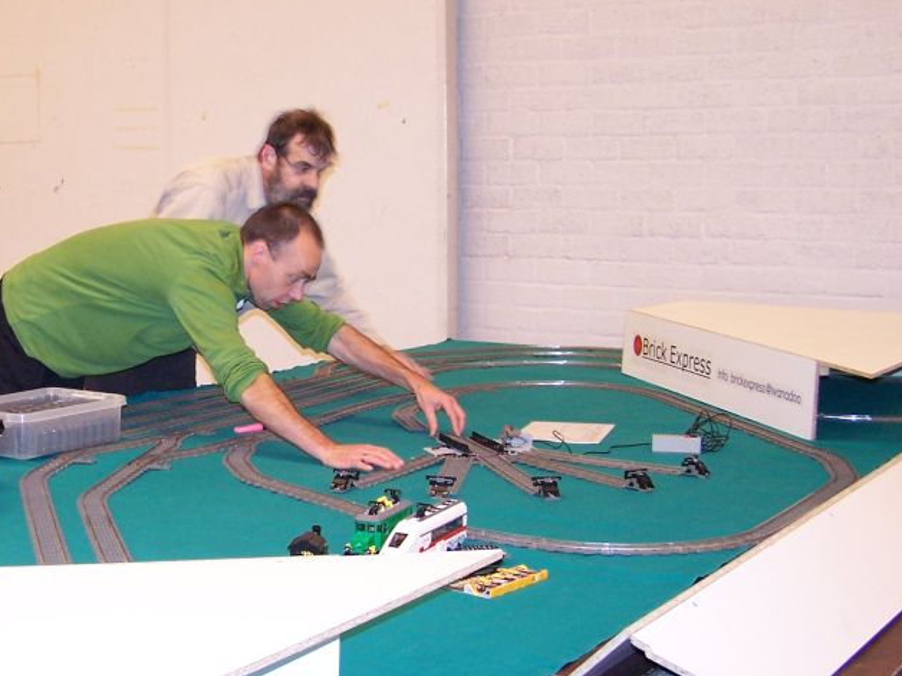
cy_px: 379
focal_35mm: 62
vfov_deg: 23.6
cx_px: 171
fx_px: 1616
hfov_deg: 30.4
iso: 140
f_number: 2.8
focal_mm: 6.3
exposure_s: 1/10
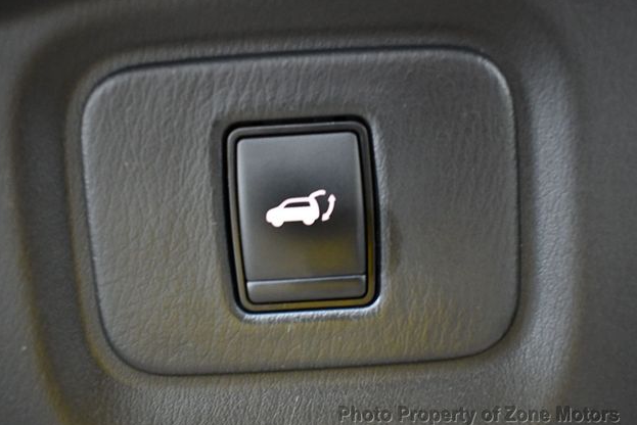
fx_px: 655
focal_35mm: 37
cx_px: 326
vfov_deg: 36.0
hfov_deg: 51.9
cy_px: 216
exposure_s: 1/60
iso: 3600
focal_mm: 18
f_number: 3.5
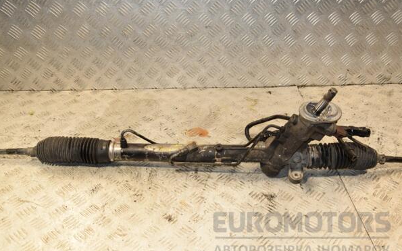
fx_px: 422
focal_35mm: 39
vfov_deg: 33.2
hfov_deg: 50.9
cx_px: 201
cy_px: 132
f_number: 7.1
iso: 800
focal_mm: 25
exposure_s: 1/200
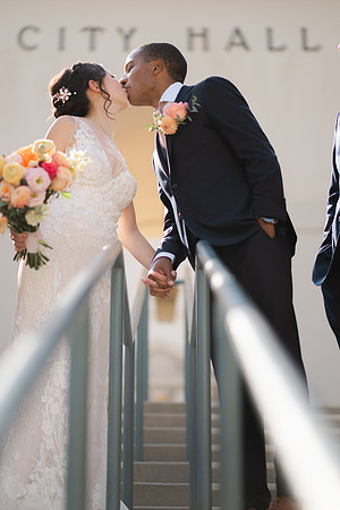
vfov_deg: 23.9
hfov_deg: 16.1
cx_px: 170
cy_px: 255
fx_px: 1204
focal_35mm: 85
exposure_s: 1/2500
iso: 100
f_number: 1.8
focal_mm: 85
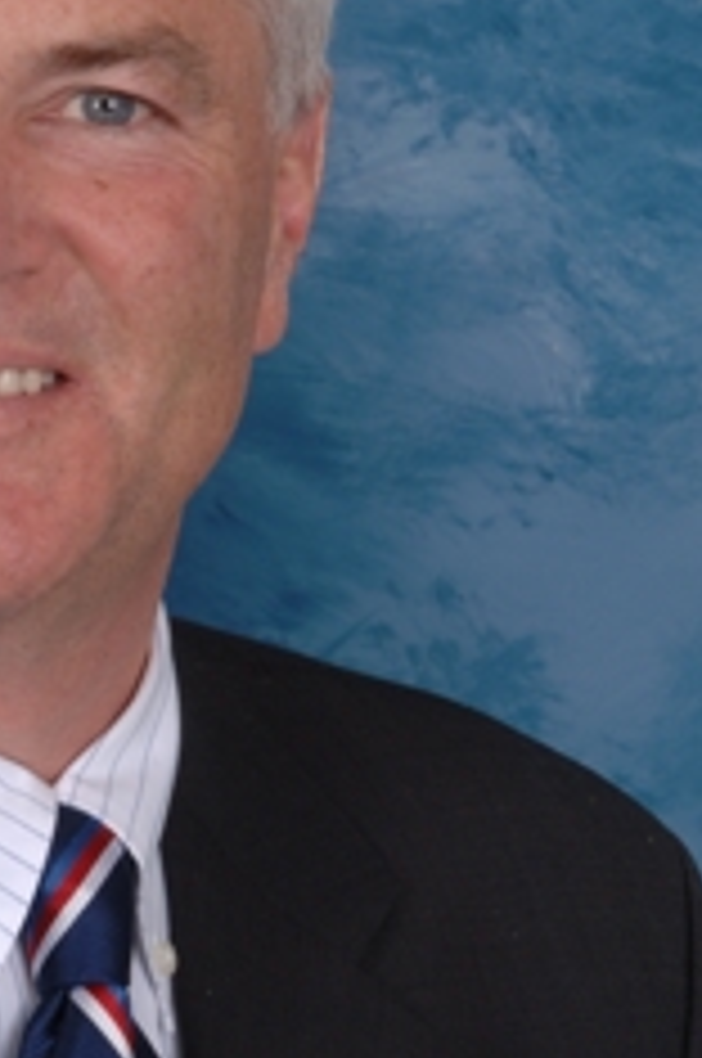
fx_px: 7784
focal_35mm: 265
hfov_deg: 5.1
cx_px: -70
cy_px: 554
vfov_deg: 7.8
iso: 160
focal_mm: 65
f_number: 22
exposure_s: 1/250
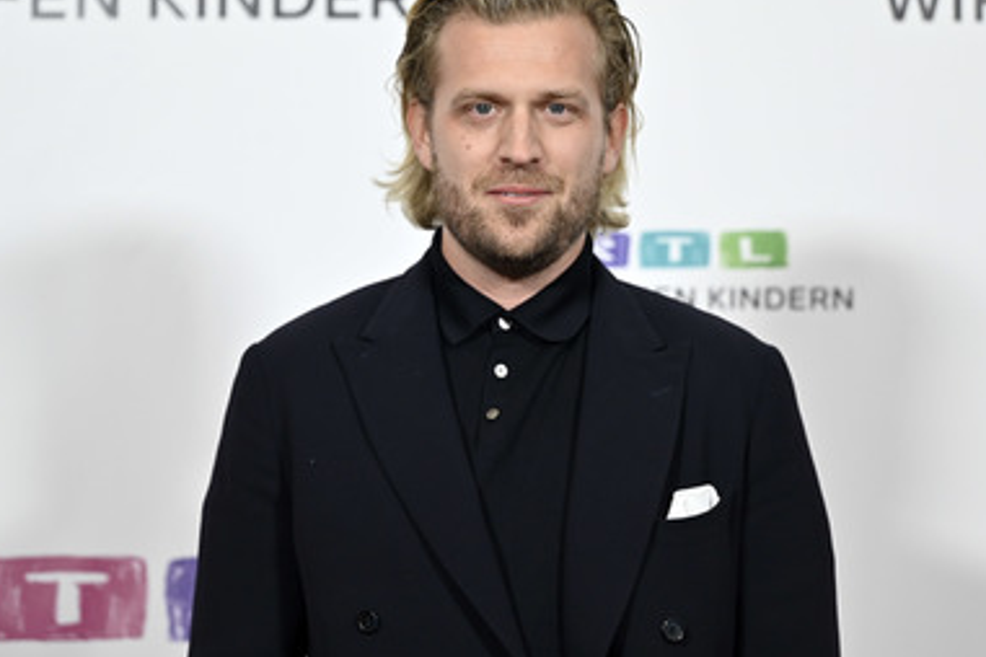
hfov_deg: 14.4
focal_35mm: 142
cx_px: 547
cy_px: 310
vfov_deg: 9.7
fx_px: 3889
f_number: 2.8
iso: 1000
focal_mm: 120
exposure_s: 1/640
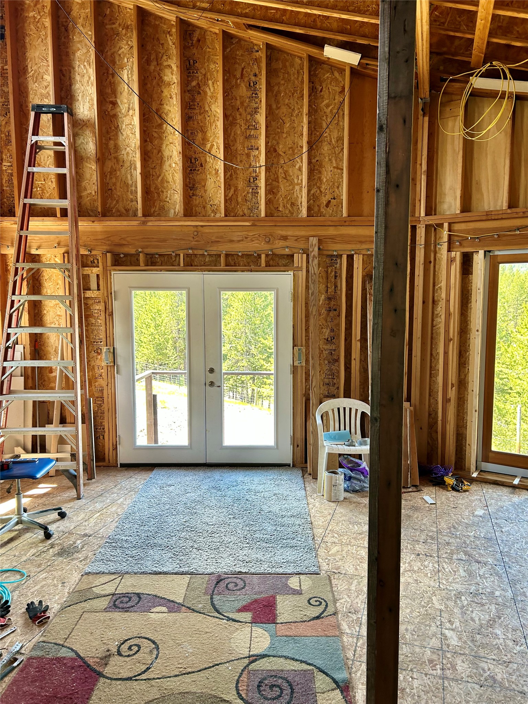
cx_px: 264
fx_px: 529
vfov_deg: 67.3
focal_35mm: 26
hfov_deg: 53.1
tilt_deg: -6.8
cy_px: 352
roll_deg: -0.9
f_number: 1.5
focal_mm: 5.7
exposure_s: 1/121
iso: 80
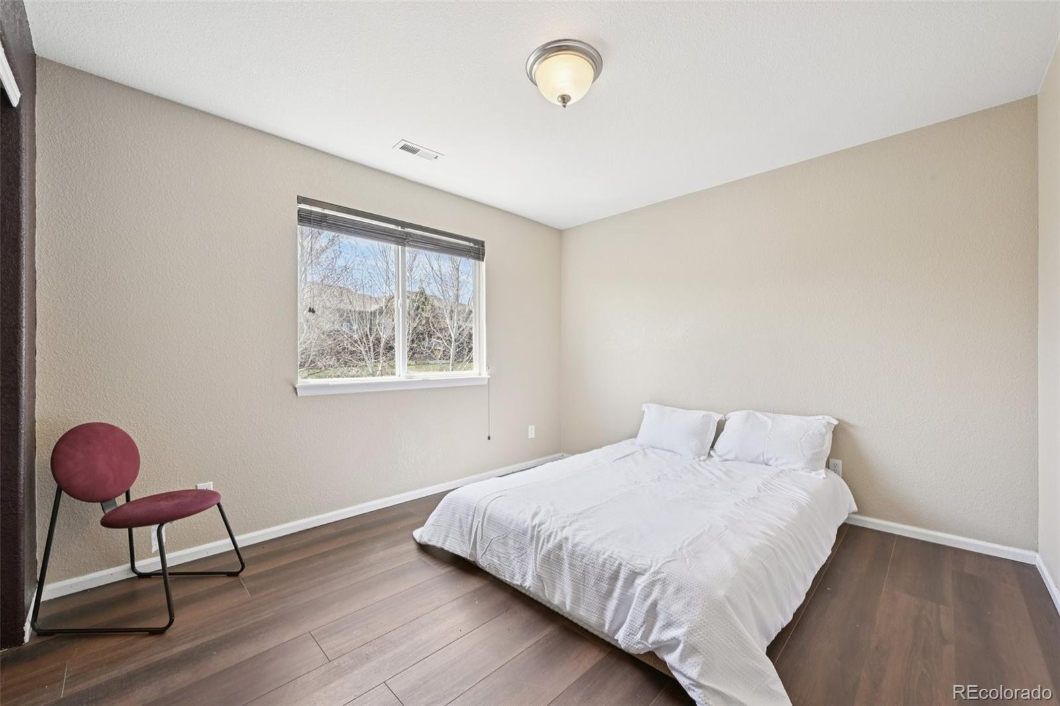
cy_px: 353
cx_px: 530
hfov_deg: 104.3
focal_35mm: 14
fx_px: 412
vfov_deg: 81.2
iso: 360
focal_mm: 14
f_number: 11
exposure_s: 1/15
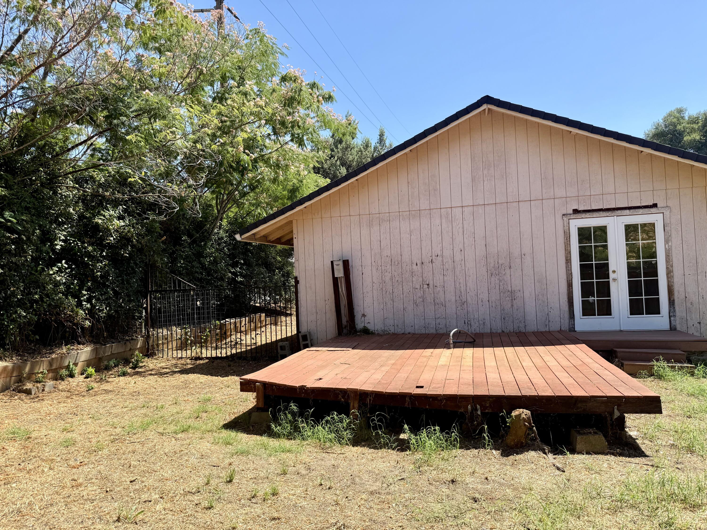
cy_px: 265
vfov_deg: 56.8
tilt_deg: +2.3
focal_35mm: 24
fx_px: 490
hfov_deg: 71.6
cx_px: 354
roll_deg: +2.3
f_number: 1.78
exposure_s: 1/2445
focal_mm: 6.76
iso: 80
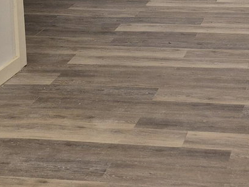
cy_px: -85
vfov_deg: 15.3
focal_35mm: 90
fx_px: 648
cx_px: 234
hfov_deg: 21.2
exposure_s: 1/120
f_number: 1.8
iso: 250
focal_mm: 5.4
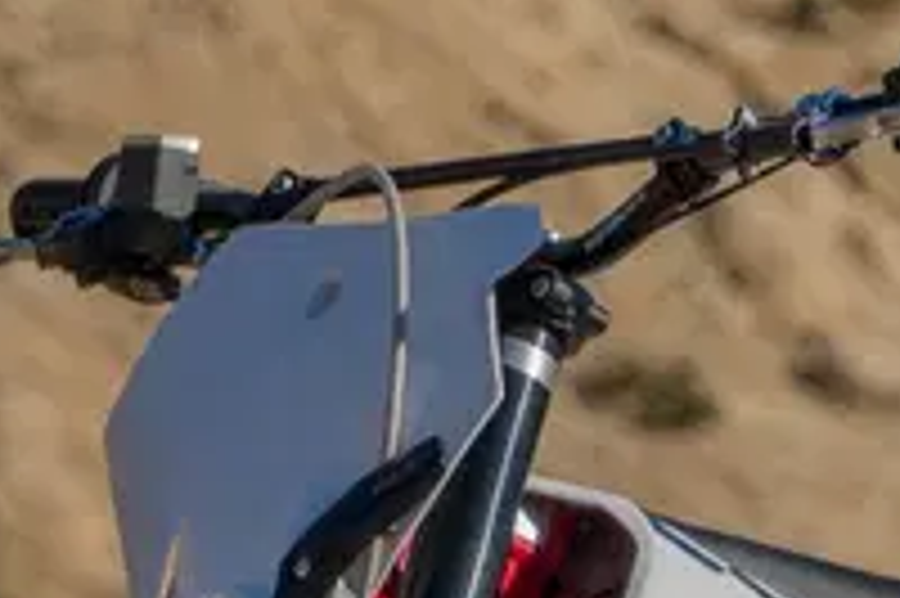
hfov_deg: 2.4
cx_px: 576
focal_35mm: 873
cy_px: 1021
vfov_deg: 1.6
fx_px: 21807
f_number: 4
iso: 100
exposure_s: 1/1600
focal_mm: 97
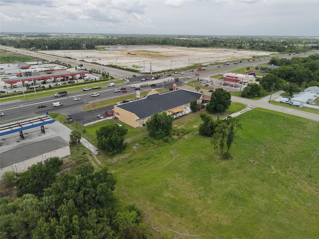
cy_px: 120
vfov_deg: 56.8
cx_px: 160
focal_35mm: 24
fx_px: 221
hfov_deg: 71.6
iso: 1600
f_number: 1.8
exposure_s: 1/8000
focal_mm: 8.67
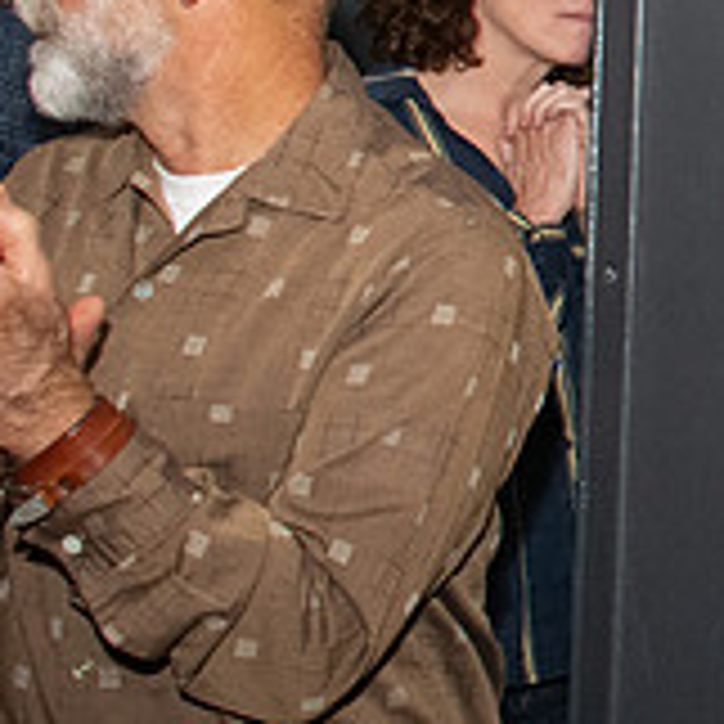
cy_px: 88
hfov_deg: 13.8
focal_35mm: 115
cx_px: 1223
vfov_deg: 15.0
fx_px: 2721
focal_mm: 25
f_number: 10
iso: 5000
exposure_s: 1/200
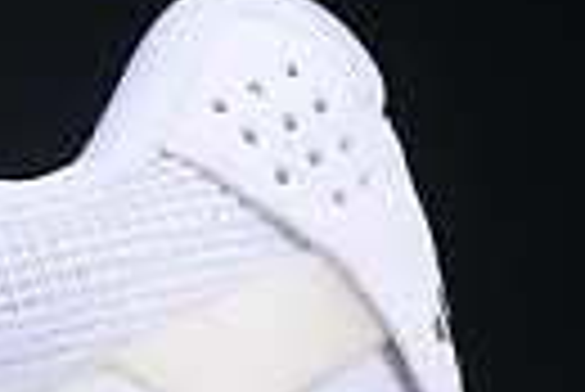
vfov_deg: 3.0
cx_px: -626
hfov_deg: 4.4
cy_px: 160
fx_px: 7516
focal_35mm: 462
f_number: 8
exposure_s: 1/80
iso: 160
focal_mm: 50
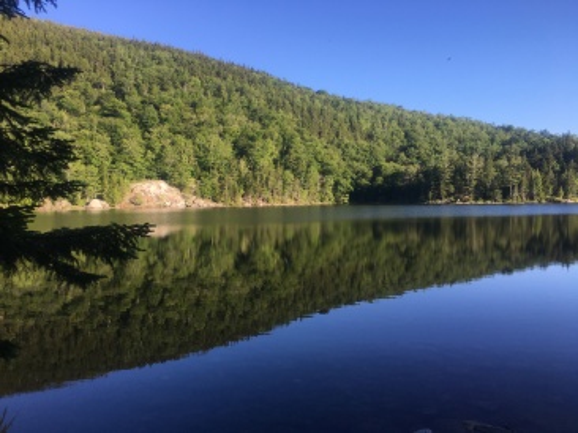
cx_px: 289
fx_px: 484
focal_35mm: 29
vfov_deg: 48.2
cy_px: 216
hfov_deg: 61.7
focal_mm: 4.15
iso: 25
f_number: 2.2
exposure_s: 1/460
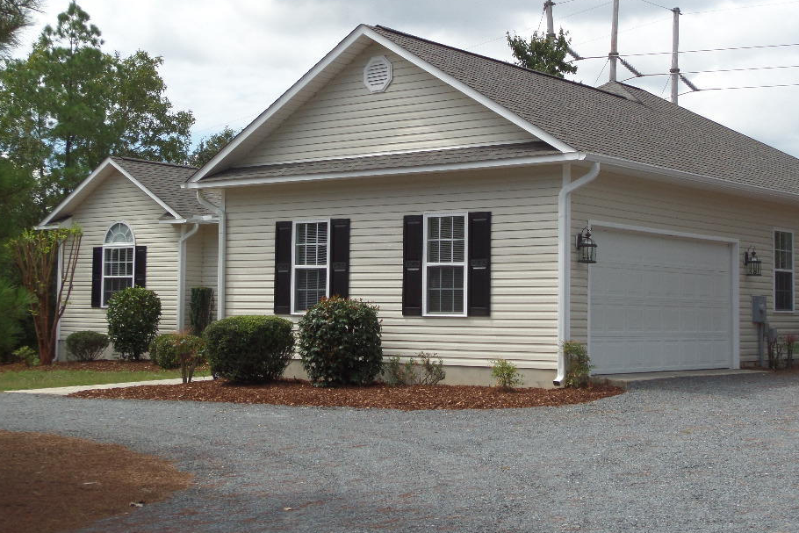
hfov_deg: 32.4
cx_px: 412
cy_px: 240
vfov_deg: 21.9
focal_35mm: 62
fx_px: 1376
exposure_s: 1/750
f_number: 3.8
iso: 100
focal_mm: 8.7
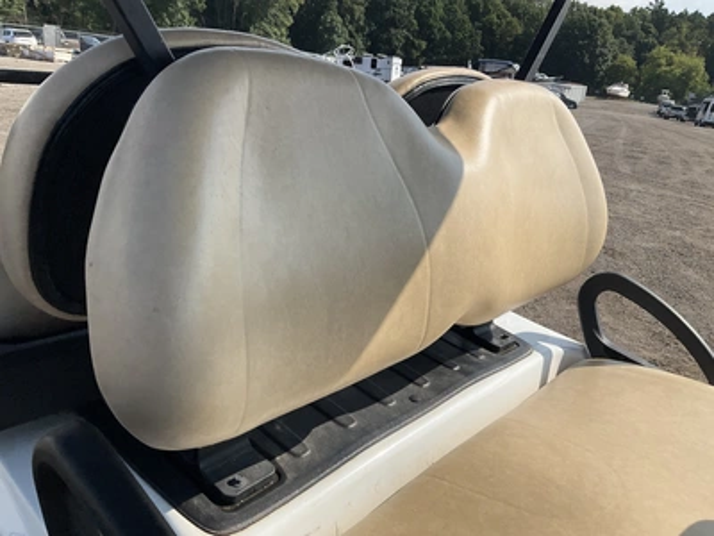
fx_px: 598
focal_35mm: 29
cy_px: 268
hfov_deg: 61.7
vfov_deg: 48.2
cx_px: 357
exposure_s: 1/1984
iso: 25
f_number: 1.8
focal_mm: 3
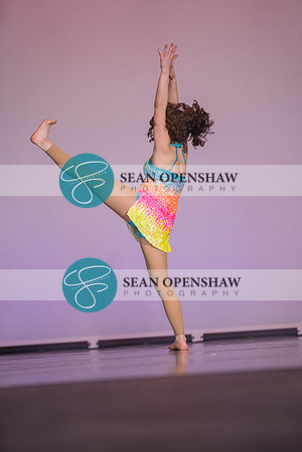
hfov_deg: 12.5
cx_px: 151
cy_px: 226
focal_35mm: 110
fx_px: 1384
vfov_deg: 18.6
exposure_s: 1/500
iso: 400
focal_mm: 110
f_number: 2.8
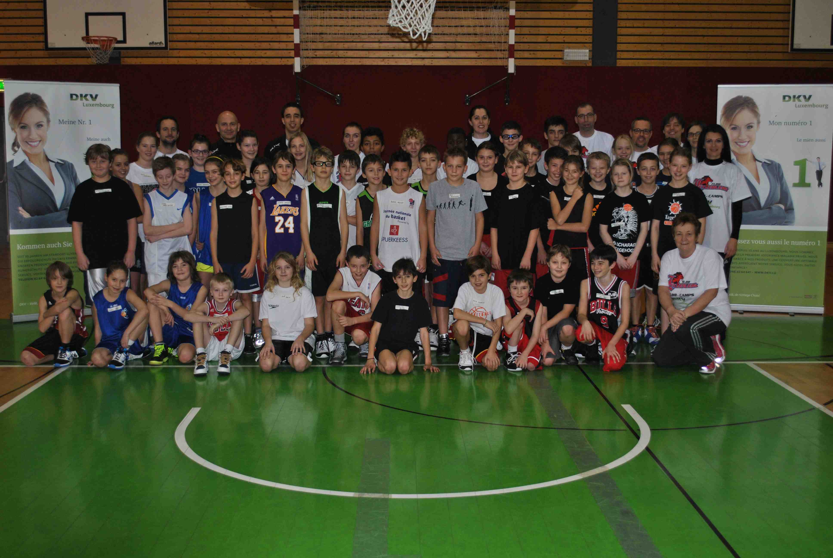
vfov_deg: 29.9
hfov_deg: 43.6
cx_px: 416
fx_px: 1042
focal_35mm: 45
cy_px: 279
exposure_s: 1/60
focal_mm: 30
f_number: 4.5
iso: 200
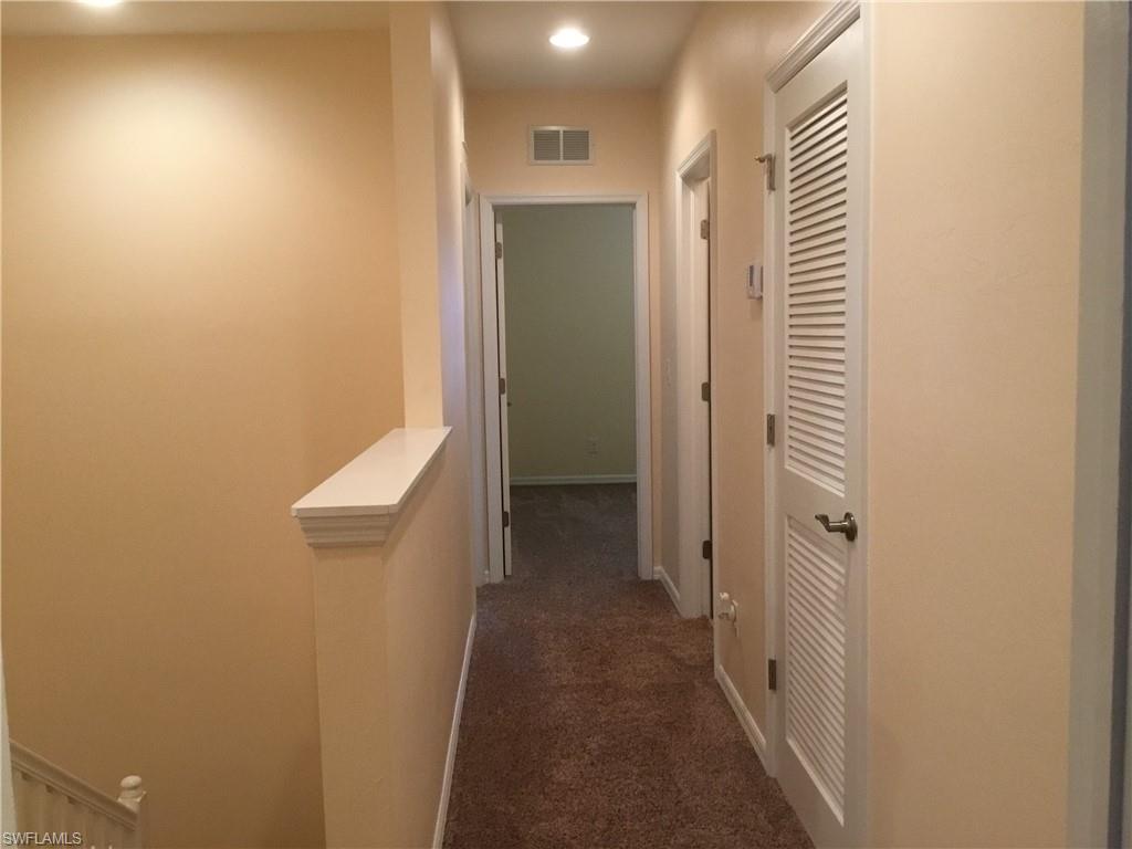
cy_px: 424
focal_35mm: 31
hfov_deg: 58.4
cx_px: 566
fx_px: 1014
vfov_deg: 45.4
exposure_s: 1/30
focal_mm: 3.3
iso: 125
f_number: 2.4
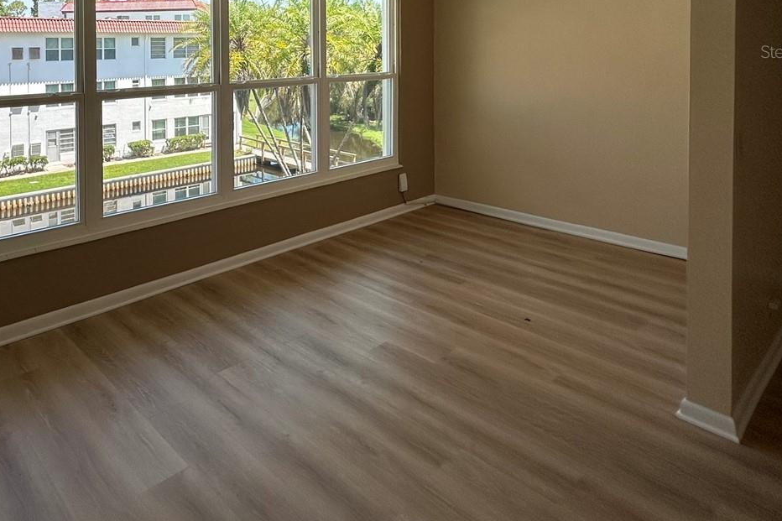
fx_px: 543
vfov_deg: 46.3
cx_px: 169
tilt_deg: -0.3
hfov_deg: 65.7
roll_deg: -0.4
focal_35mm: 25
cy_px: 51
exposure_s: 1/350
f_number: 2.2
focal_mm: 2.22
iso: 40
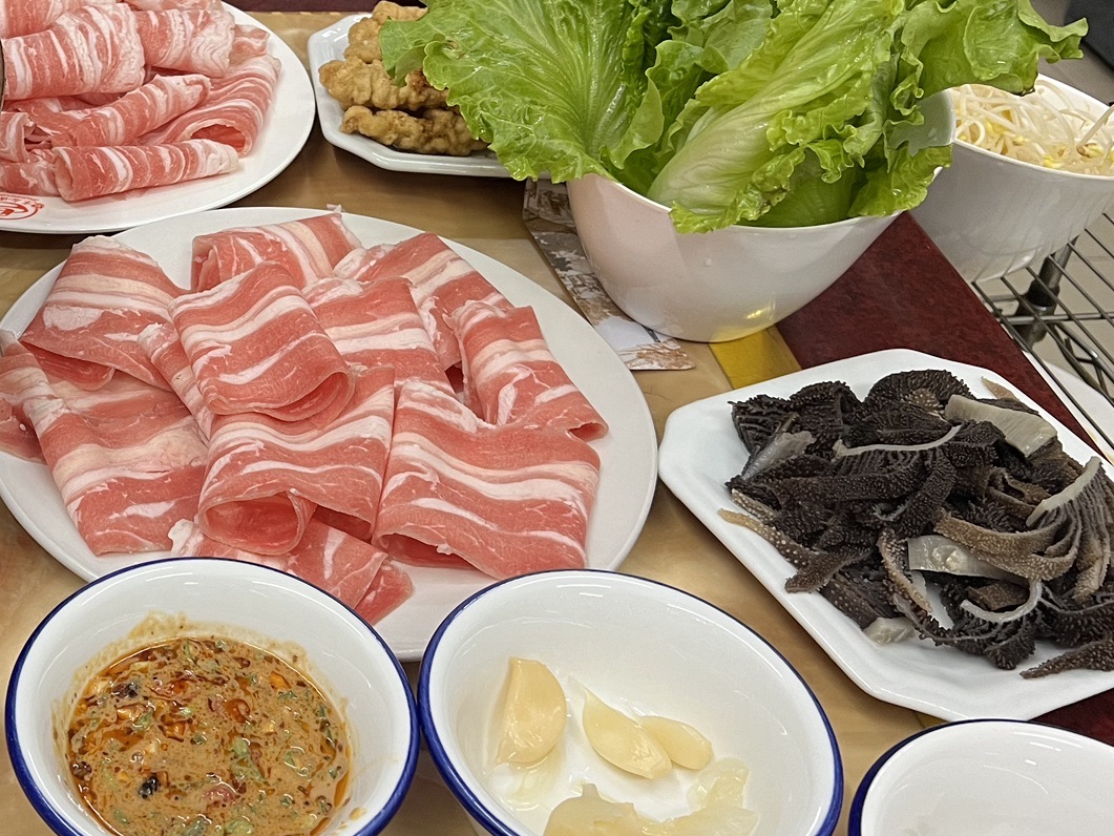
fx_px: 1577
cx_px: 127
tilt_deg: -37.4
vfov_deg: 29.6
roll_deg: -3.0
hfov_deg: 36.6
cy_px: 347
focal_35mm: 49
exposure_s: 1/50
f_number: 1.5
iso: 125
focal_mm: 5.7
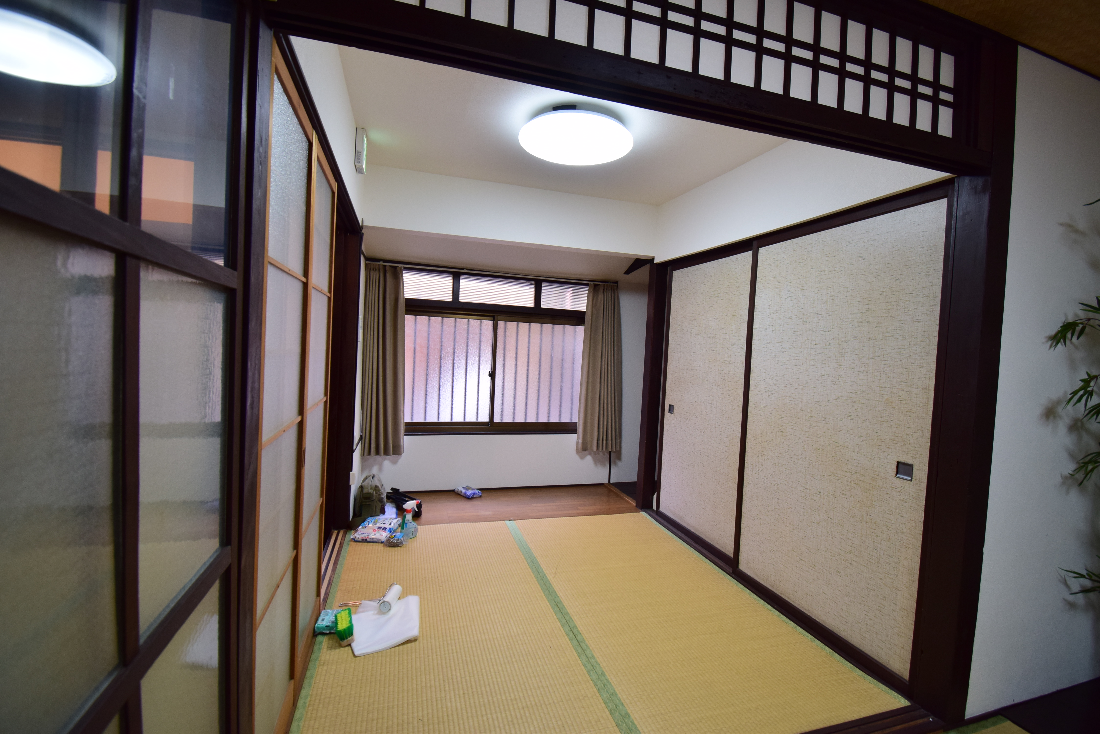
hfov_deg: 100.4
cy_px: 367
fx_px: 458
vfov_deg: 77.4
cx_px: 550
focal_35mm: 15
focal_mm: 10
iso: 400
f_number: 5.6
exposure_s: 1/45
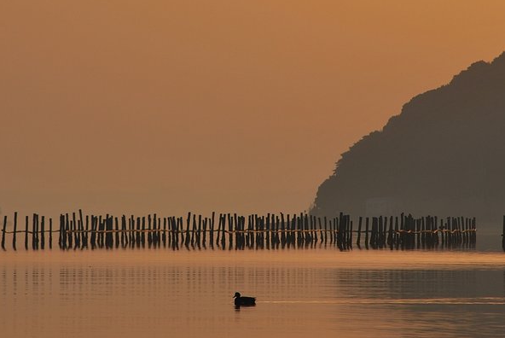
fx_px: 7287
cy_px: 85
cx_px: 217
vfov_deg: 2.7
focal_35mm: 519
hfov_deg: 4.0
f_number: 9
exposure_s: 1/250
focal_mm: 200
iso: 100
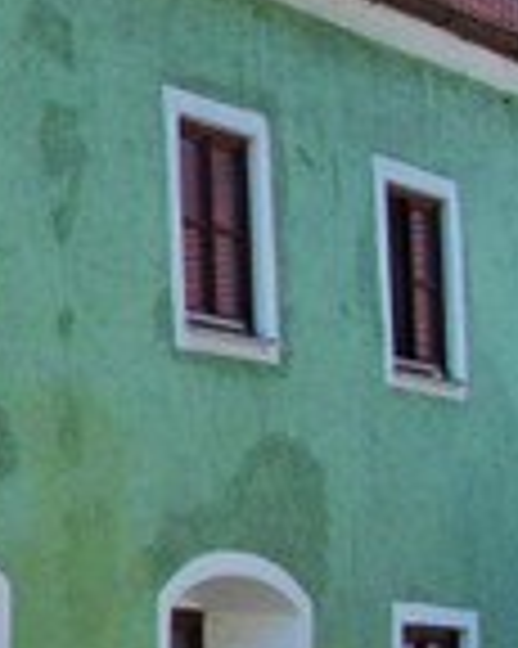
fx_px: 2590
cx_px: -896
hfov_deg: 9.5
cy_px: 320
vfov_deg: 14.3
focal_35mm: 135
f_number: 11
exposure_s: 1/500
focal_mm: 18
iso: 400
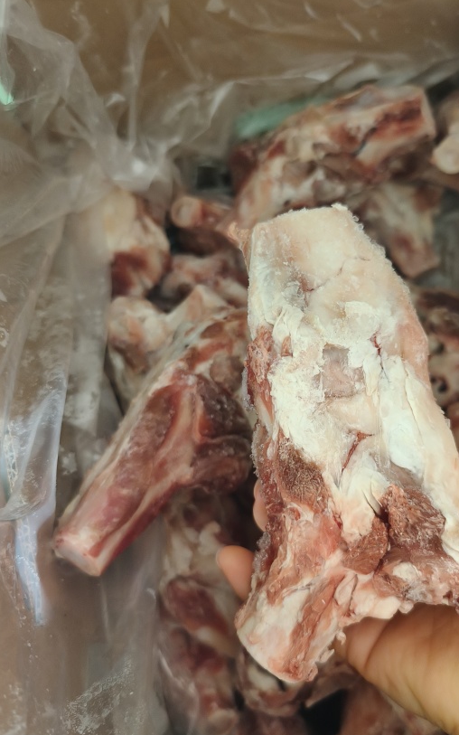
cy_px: 377
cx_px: 296
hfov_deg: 39.1
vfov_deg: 59.6
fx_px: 641
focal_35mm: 32
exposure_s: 1/50
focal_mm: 6.06
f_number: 1.6
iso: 400
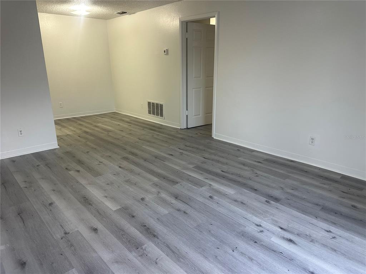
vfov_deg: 56.8
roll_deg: -0.7
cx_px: 183
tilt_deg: -14.2
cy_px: 137
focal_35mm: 24
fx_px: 254
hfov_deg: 71.6
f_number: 1.78
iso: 125
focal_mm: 6.86
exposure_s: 1/120
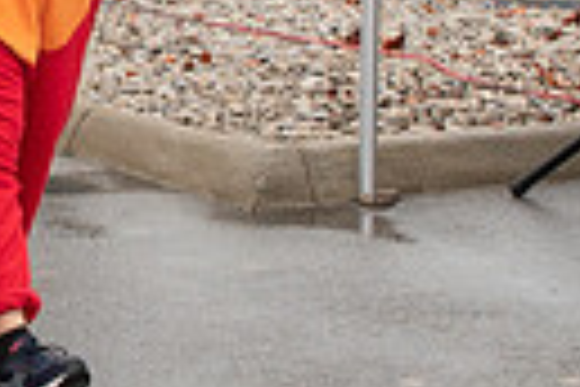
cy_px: -61
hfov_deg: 10.3
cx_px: -286
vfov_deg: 7.0
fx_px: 3125
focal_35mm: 194
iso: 400
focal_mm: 24
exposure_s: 1/200
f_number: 7.1
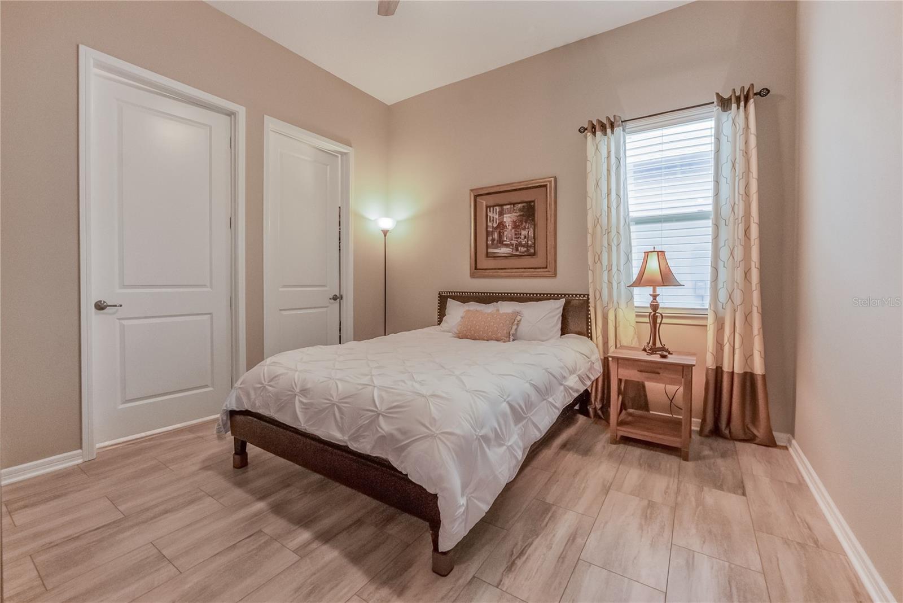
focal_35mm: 14
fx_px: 351
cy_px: 302
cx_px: 452
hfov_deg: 104.2
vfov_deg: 81.3
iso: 250
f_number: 6.3
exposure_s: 1/125
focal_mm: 14
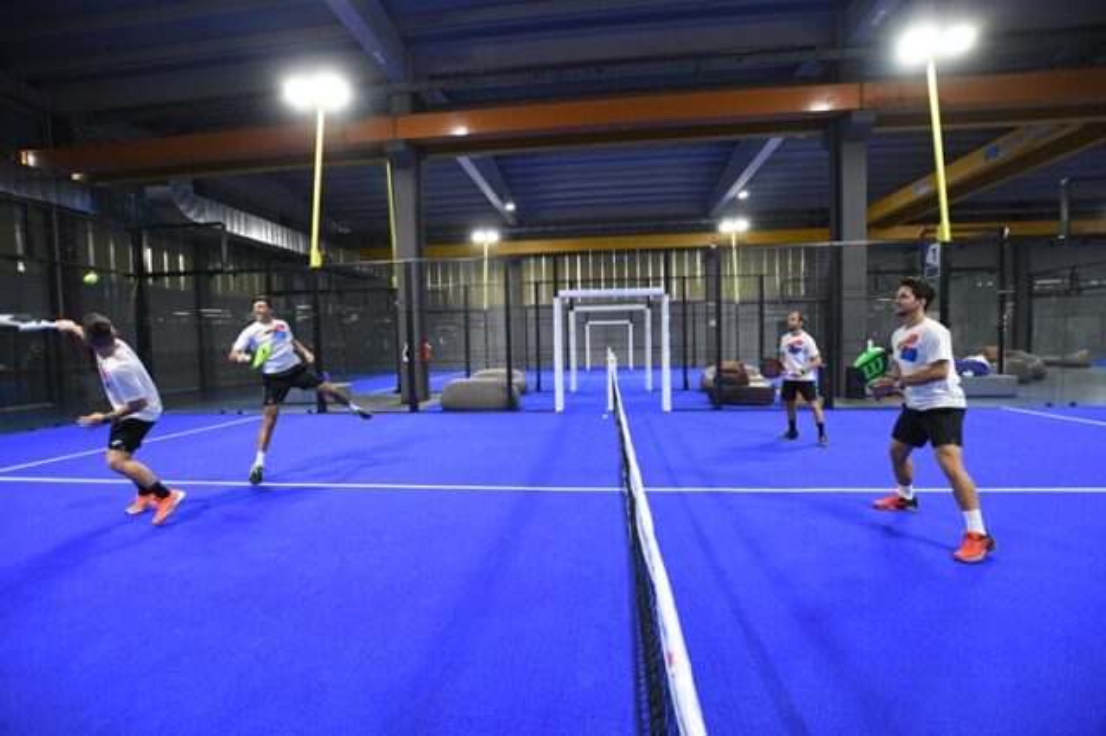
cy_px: 368
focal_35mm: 15
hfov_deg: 100.4
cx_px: 553
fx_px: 461
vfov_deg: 77.3
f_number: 3.5
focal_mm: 10
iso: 1600
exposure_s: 1/160
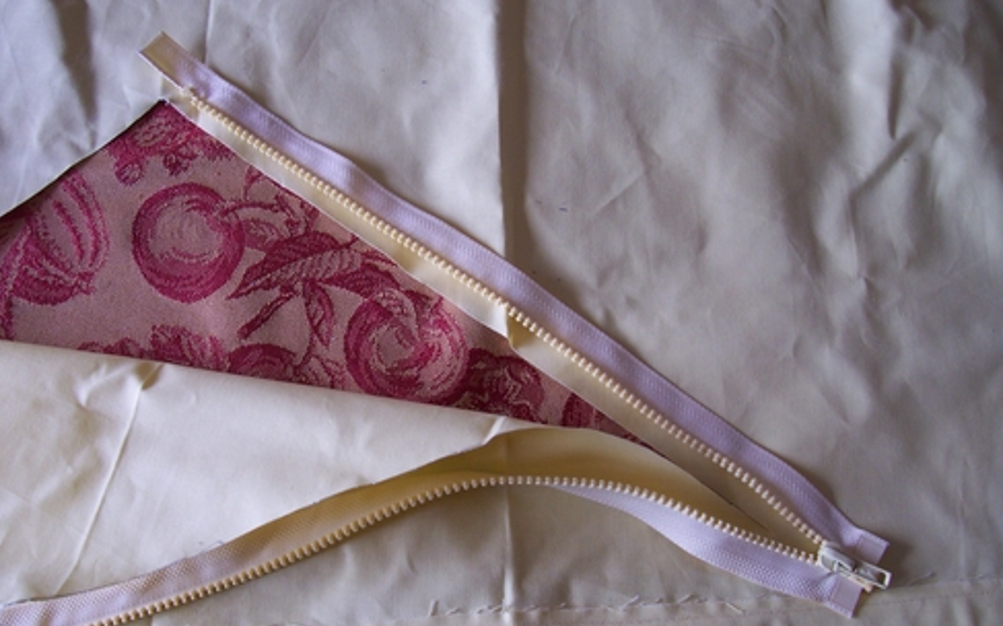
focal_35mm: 37
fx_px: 1011
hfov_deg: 52.8
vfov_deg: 34.3
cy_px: 368
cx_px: 496
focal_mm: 5.6
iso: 80
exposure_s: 1/50.5
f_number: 2.7
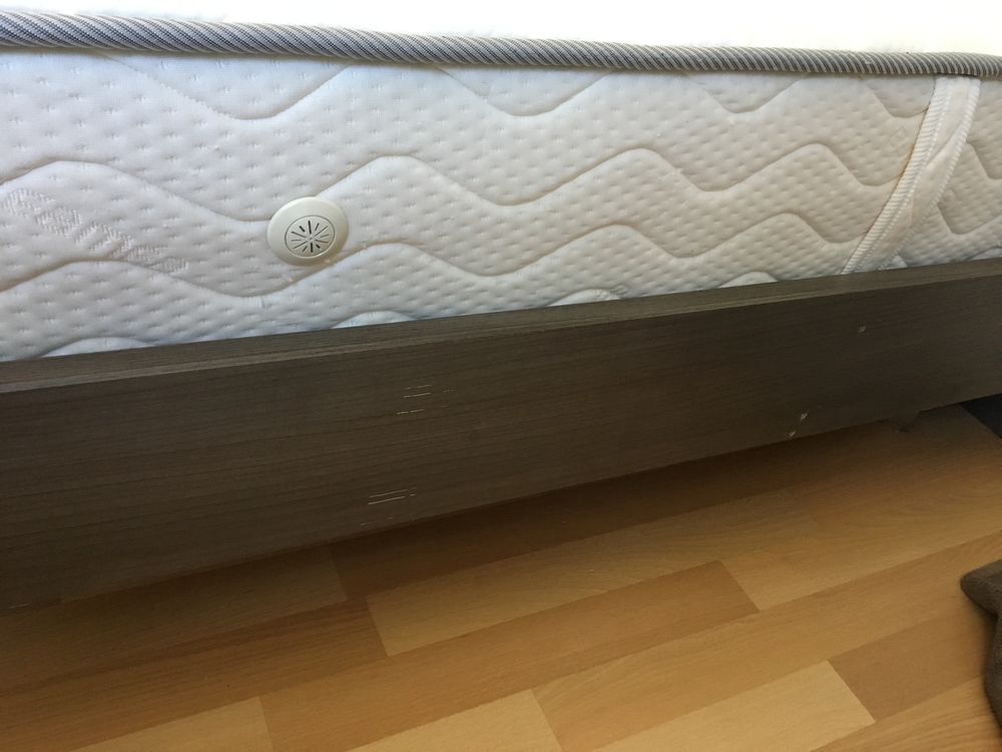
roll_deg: -14.1
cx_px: 501
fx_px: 839
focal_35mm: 29
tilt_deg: -37.4
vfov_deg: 48.2
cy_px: 376
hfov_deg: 61.7
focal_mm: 4.15
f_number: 2.2
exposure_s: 1/33
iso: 200
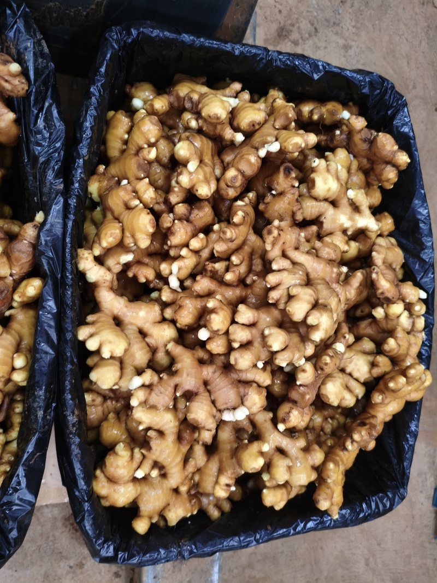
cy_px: 292
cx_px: 218
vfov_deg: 67.3
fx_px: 438
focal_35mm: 26
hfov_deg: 53.1
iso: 800
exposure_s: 1/25
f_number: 1.5
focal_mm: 4.94
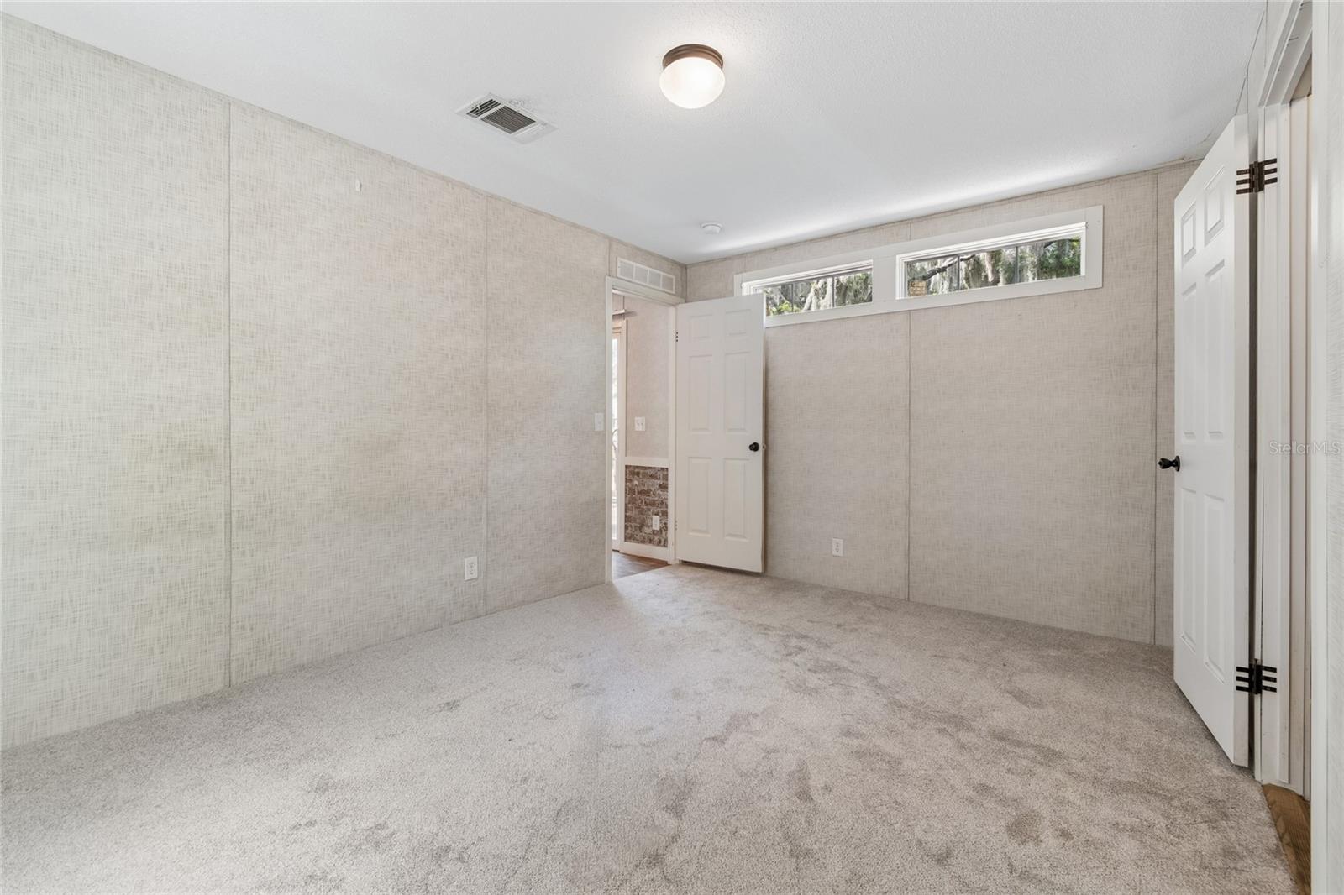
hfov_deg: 100.4
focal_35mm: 15
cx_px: 672
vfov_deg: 77.3
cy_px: 448
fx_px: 560
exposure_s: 1/4
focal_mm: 10
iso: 100
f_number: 7.1
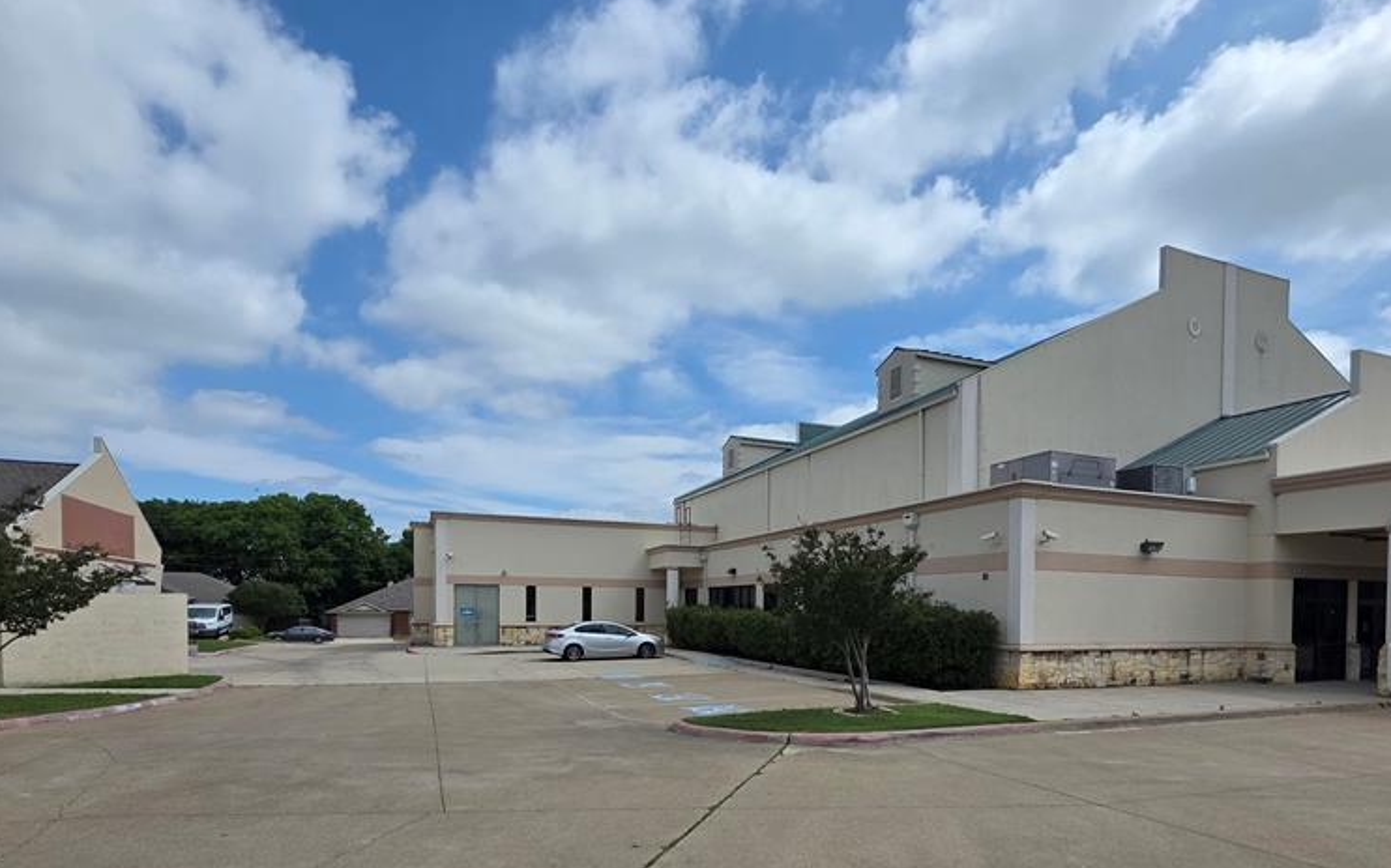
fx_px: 720
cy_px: 629
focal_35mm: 19
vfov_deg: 59.5
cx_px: 738
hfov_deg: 87.9
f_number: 1.9
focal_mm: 2.2
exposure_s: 1/4125
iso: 40
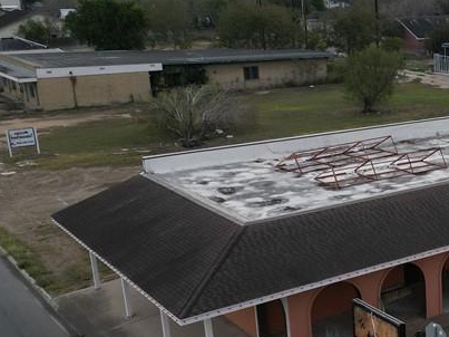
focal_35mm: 61
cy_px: 227
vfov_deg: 23.9
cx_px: 505
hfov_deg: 28.5
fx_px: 791
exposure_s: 1/2500
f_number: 1.7
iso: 130
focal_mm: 6.72
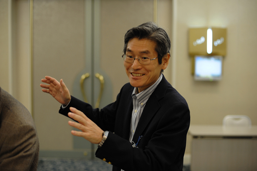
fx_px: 357
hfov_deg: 39.6
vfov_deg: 27.0
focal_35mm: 50
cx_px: 128
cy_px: 86
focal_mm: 50
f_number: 2.8
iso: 560
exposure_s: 1/100
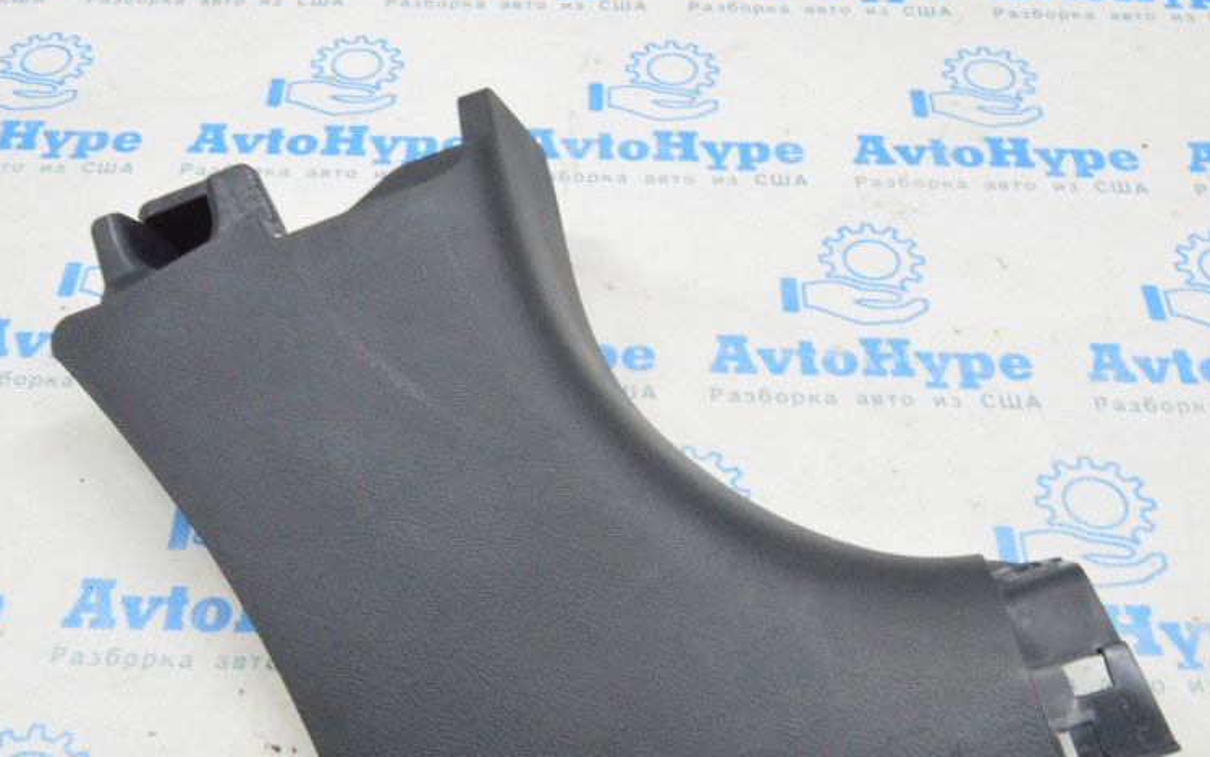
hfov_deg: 43.4
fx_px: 1517
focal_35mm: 46
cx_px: 531
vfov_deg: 28.0
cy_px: 454
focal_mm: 22
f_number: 20
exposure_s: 1/15
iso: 6400
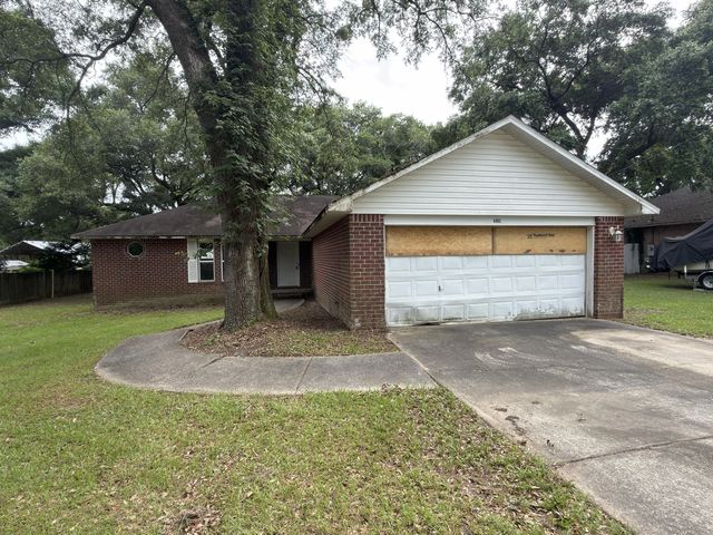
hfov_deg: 87.8
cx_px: 356
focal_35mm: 18
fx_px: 371
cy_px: 268
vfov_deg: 71.6
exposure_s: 1/189
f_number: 2.2
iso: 25
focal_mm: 2.22
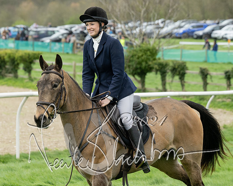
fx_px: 1573
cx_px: 81
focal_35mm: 228
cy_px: 89
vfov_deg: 6.8
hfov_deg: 8.5
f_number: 5
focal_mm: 130
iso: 400
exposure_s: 1/1000
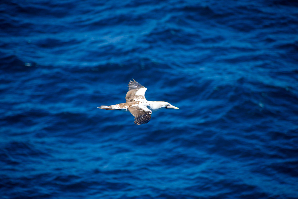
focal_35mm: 375
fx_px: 3104
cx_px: 149
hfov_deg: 5.5
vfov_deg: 3.7
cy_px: 100
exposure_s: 1/1000
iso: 640
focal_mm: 250
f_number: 6.3
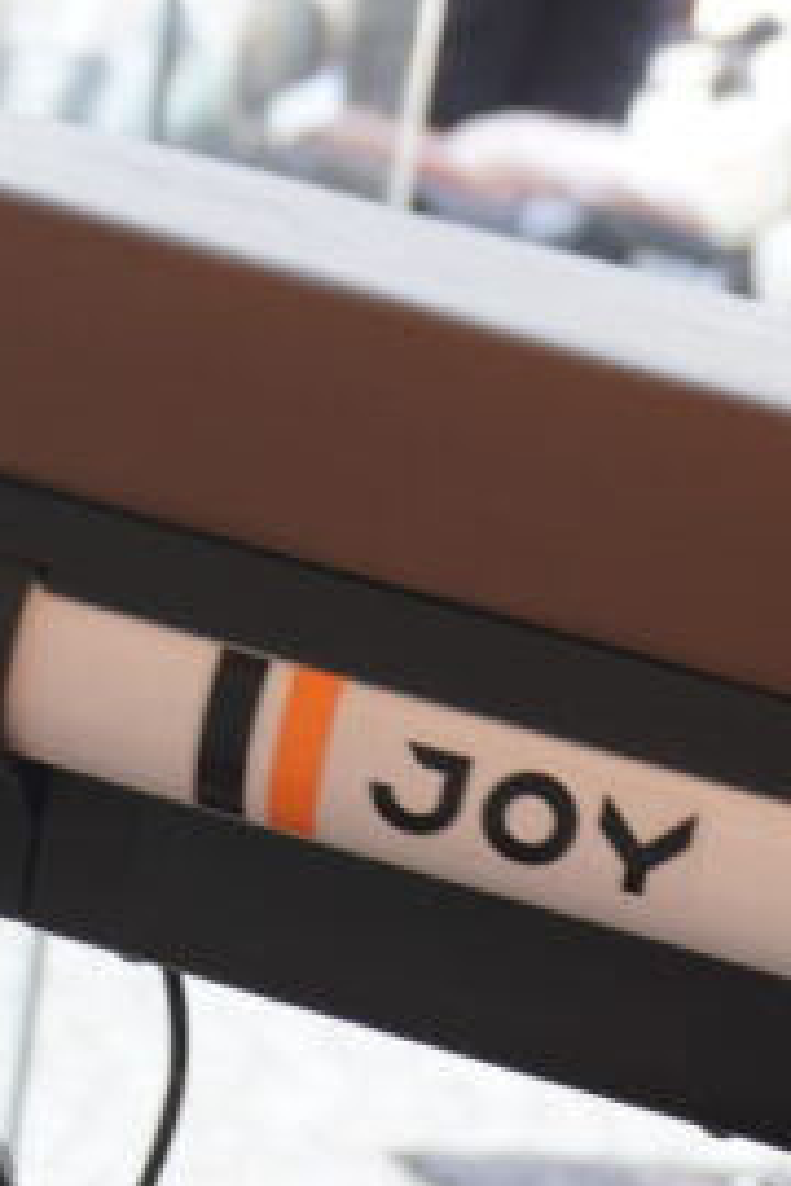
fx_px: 3625
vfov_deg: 17.4
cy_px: 1551
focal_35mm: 110
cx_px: 316
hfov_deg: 12.4
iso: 100
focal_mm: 22
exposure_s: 1/40
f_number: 4
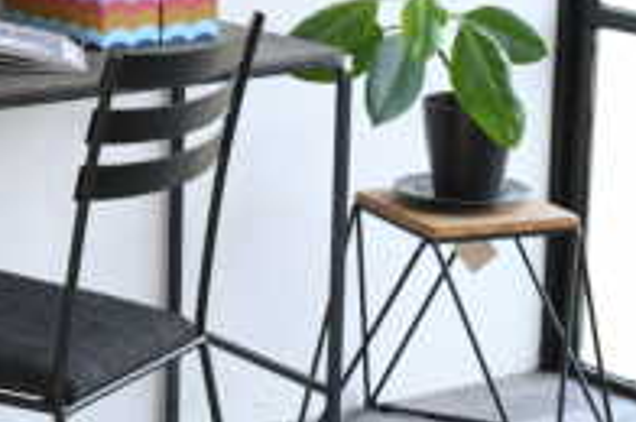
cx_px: -55
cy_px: 29
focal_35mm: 138
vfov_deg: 9.9
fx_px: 2434
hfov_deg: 14.6
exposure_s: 1/400
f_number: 7.1
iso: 1600
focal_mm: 40
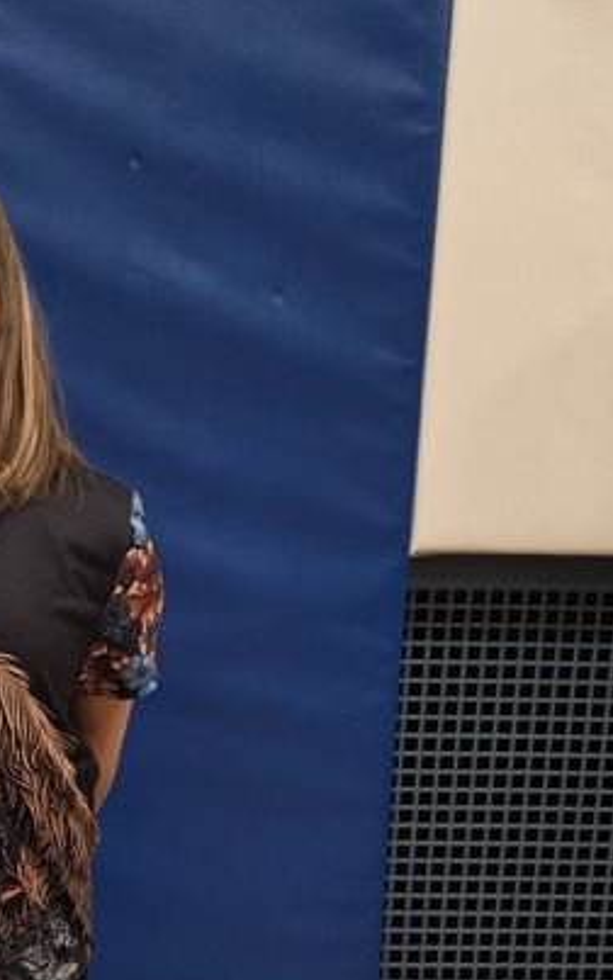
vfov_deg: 32.2
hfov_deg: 20.3
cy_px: 768
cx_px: -10
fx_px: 1657
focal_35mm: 62
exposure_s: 1/120
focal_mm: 6.3
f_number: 1.7
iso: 400
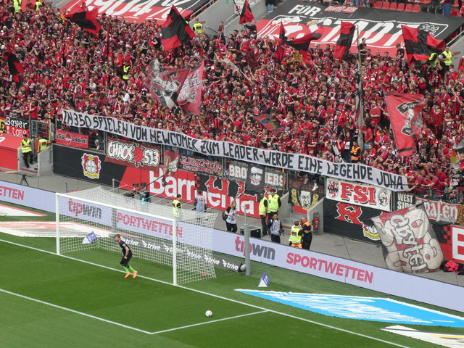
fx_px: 2145
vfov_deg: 9.3
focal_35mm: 160
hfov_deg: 12.3
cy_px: 174
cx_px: 232
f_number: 5.5
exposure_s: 1/80
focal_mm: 28.7
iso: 80
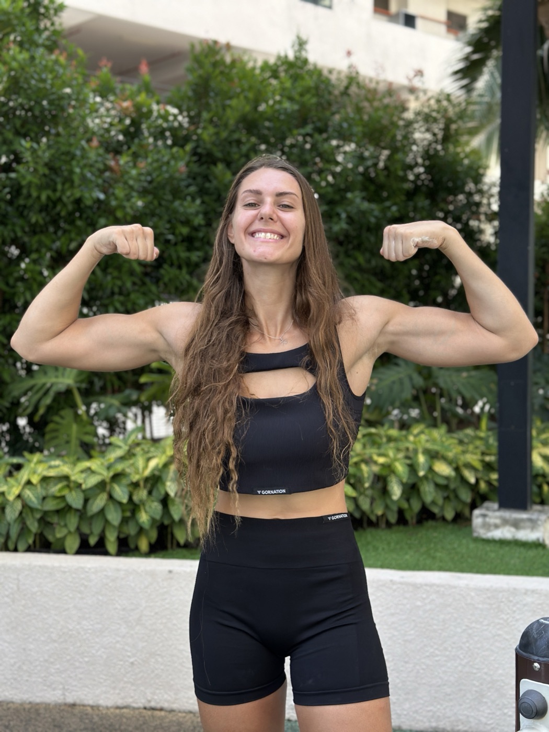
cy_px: 366
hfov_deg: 30.3
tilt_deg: -1.8
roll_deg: -0.9
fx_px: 1015
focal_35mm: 48
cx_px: 274
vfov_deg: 39.7
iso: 80
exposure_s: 1/568
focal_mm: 6.86
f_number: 1.78
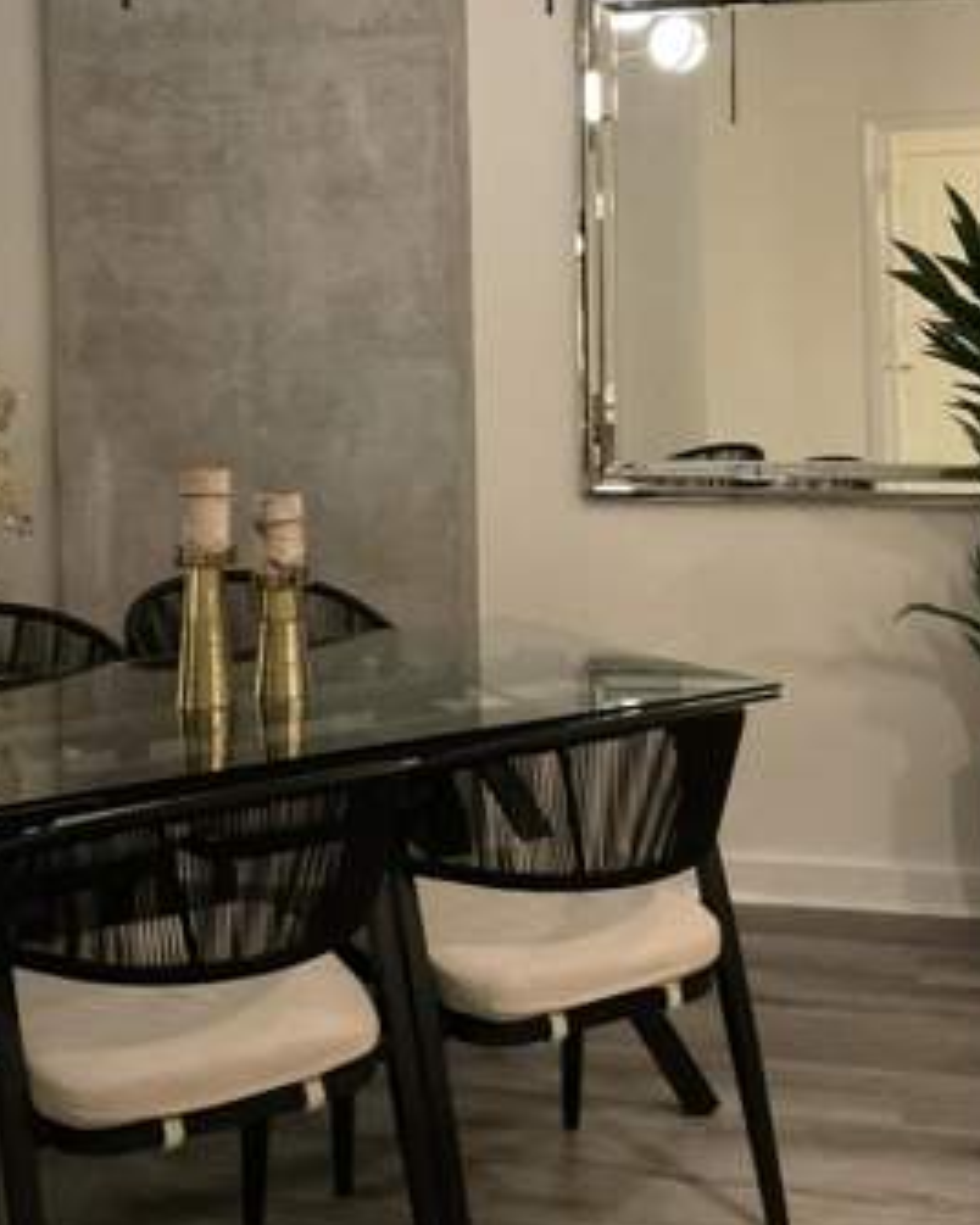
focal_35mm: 54
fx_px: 1958
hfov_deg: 28.1
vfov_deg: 34.1
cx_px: 501
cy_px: 311
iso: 500
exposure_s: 1/24
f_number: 1.8
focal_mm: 3
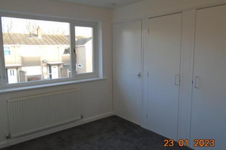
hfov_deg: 65.5
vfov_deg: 46.4
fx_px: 176
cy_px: 74
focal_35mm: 28
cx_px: 111
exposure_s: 1/30
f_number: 3.2
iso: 100
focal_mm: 4.6
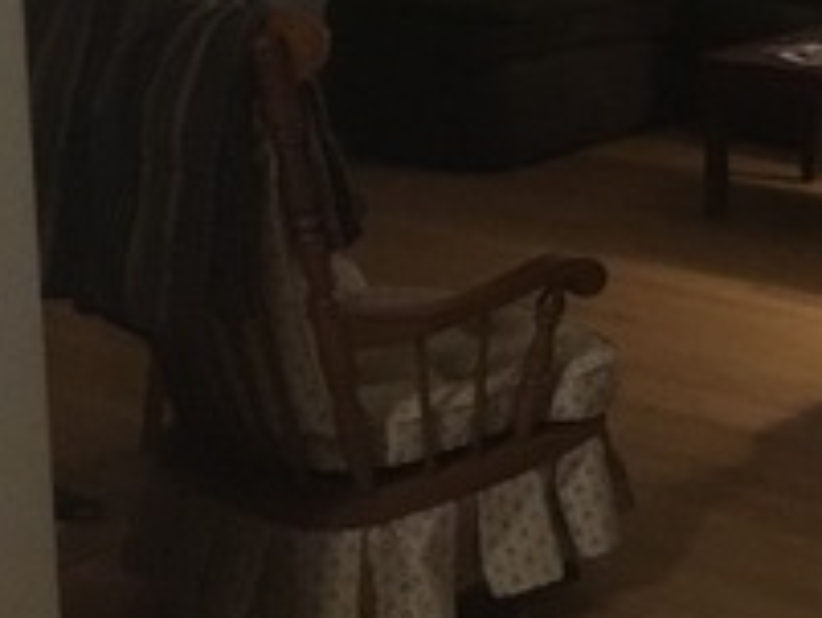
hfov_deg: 19.3
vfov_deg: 15.1
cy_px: -33
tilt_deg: -7.5
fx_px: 2281
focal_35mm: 96
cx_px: 979
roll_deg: -0.2
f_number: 2.2
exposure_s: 1/15
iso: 320
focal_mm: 4.15
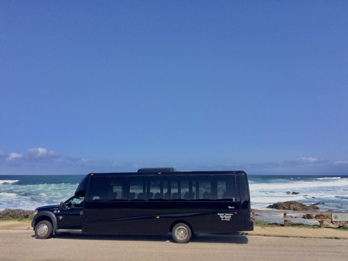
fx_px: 292
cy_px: 130
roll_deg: +0.6
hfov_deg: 61.7
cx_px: 174
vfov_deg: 48.2
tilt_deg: +6.0
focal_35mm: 29
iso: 32
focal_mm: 4.15
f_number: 2.2
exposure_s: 1/2564
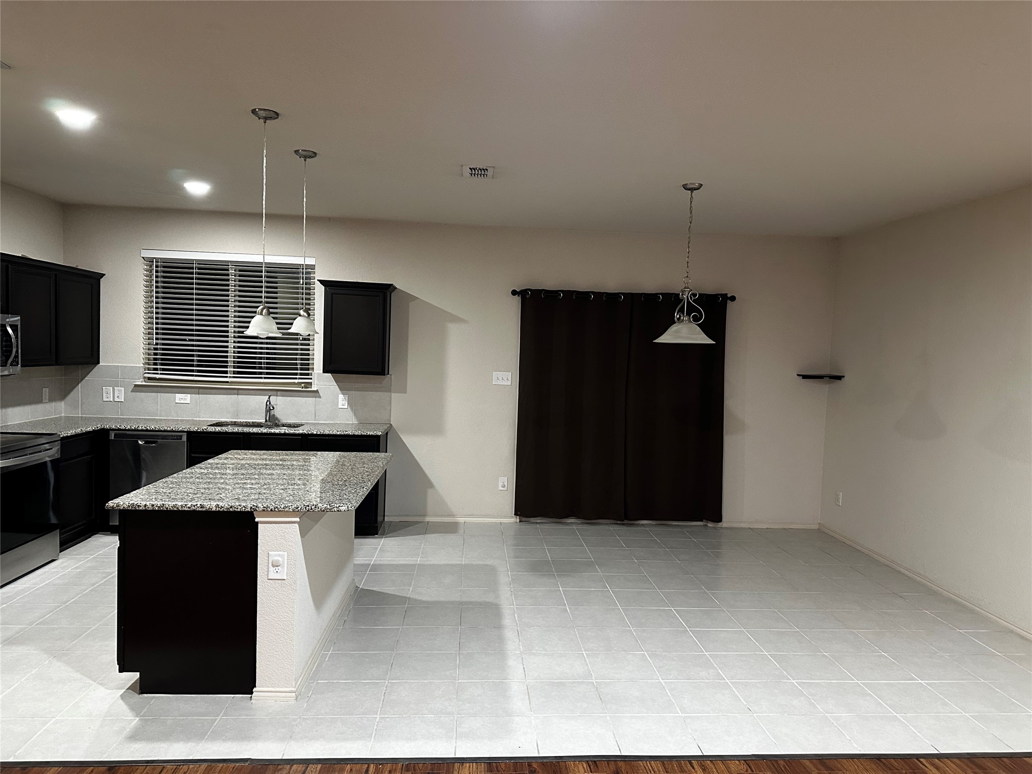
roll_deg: -1.7
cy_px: 387
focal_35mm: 24
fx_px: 716
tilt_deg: -3.6
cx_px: 516
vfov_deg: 56.8
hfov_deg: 71.6
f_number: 1.78
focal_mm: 6.86
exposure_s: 1/60
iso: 400
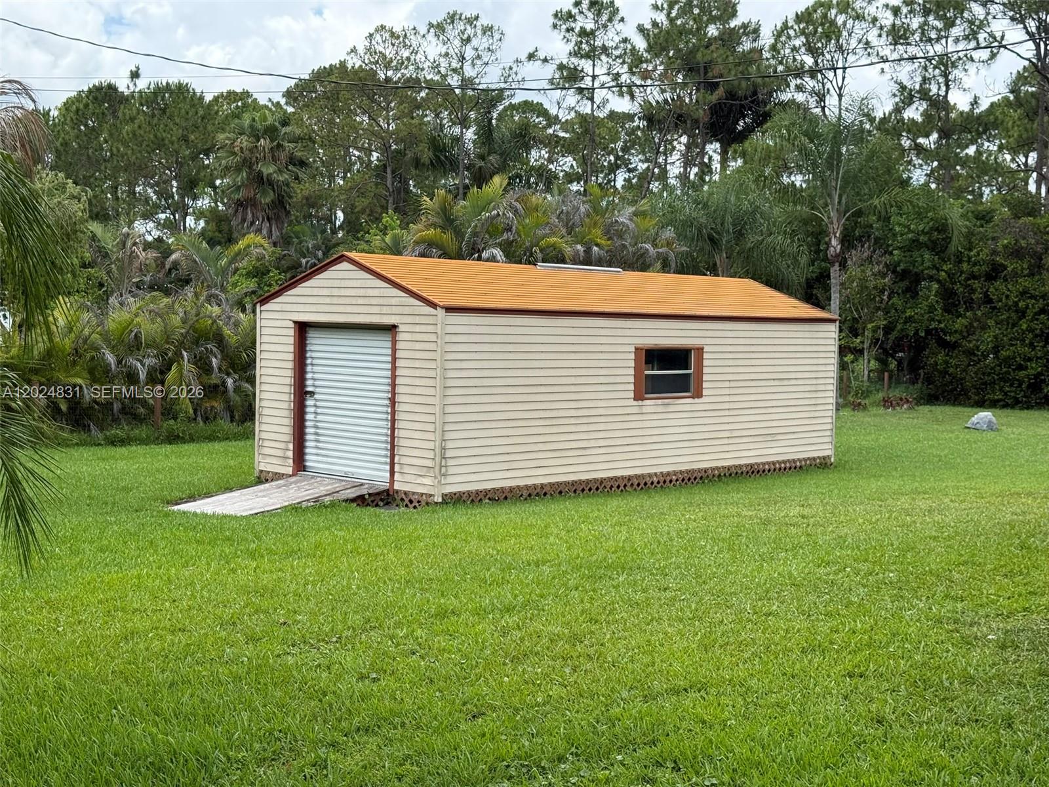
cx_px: 524
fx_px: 1455
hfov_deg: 39.7
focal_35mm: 48
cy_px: 394
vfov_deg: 30.3
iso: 80
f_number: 1.78
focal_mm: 6.76
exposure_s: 1/2342
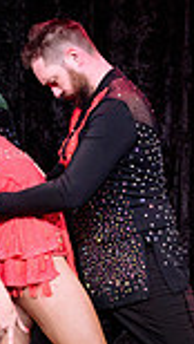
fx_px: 1586
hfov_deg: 6.9
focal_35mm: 174
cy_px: 197
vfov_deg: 12.4
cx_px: 307
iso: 1600
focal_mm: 38
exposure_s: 1/400
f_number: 3.2
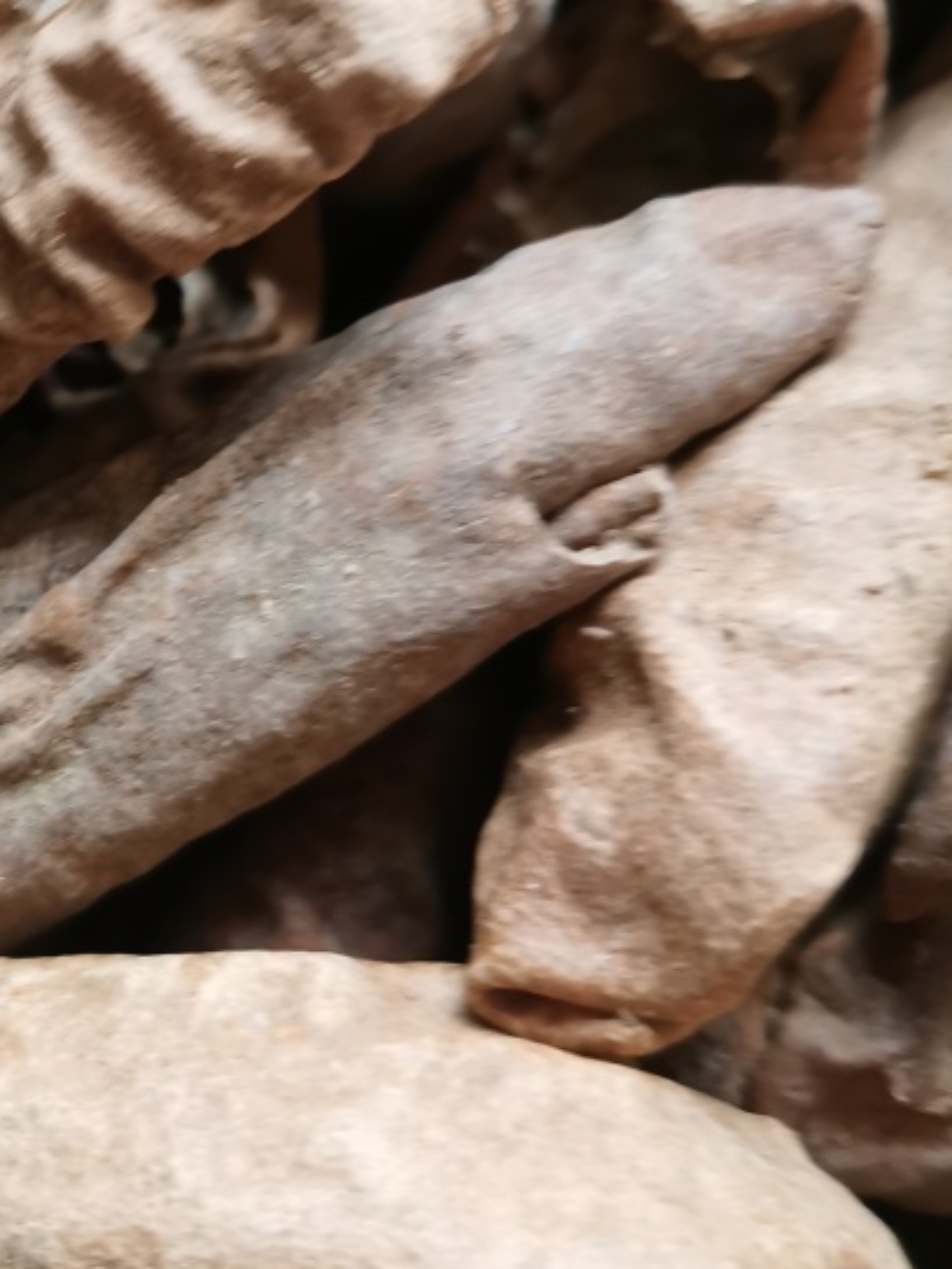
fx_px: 1943
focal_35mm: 53
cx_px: 35
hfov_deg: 26.3
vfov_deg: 36.1
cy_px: 533
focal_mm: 5.58
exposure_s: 1/50
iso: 400
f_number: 1.8
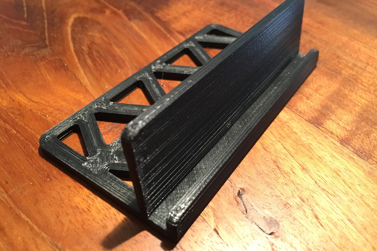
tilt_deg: -40.5
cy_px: 118
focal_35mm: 31
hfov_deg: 60.3
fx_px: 325
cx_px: 192
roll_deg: -5.5
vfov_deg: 42.3
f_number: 2.2
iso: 200
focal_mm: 4.15
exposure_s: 1/25
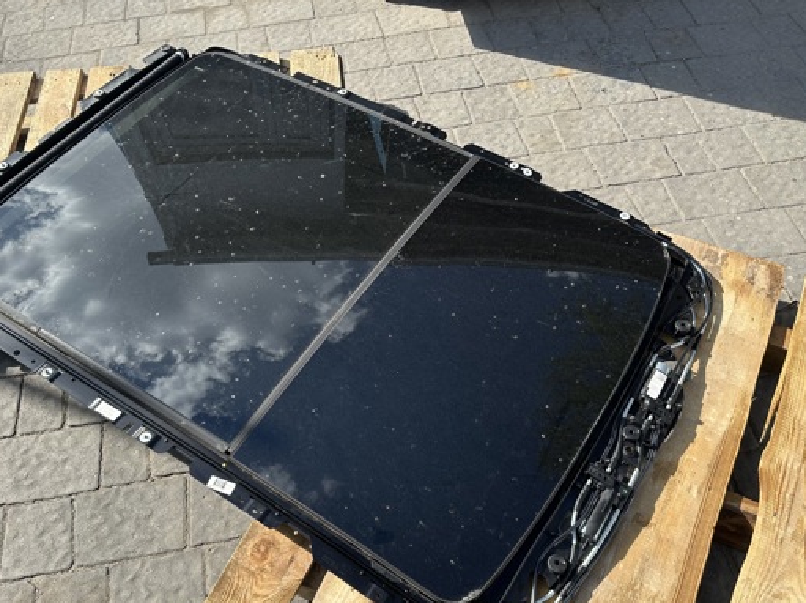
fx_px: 698
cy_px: 364
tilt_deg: -56.2
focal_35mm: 30
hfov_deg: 59.8
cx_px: 349
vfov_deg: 46.4
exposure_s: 1/1692
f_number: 1.78
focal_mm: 6.86
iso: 80
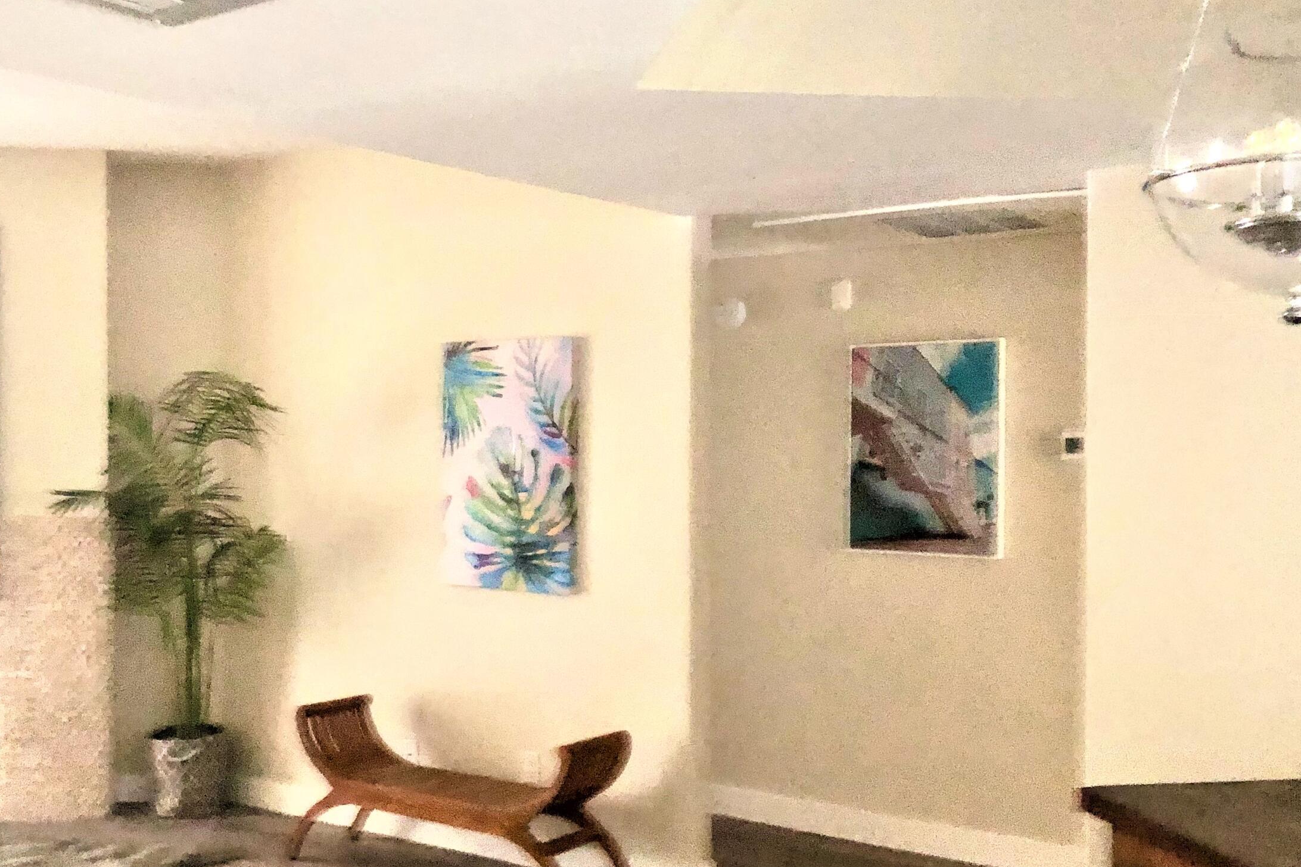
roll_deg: -1.9
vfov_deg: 33.4
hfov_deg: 48.3
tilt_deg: +0.6
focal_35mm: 40
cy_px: 466
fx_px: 1445
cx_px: 546
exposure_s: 1/4
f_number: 1.8
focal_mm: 3.99
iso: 125
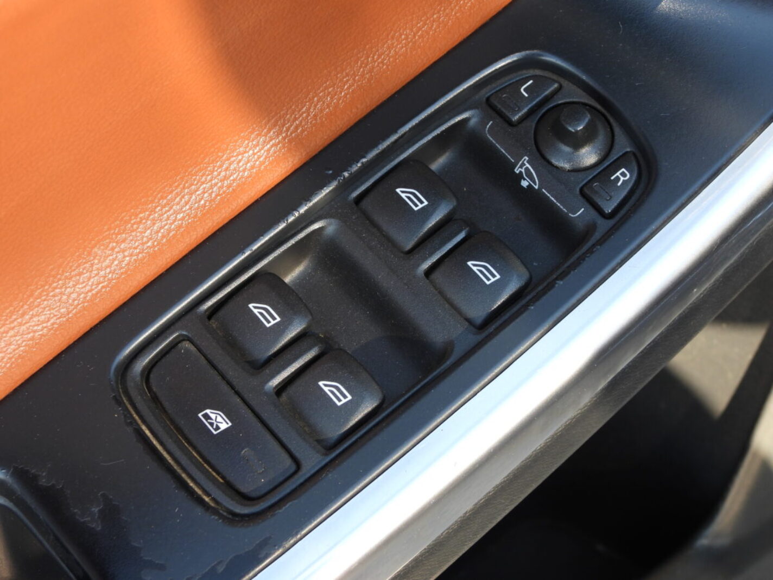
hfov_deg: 24.4
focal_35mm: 80
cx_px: 386
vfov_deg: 18.4
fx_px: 1786
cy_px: 290
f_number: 3.5
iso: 100
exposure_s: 1/80
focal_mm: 14.4
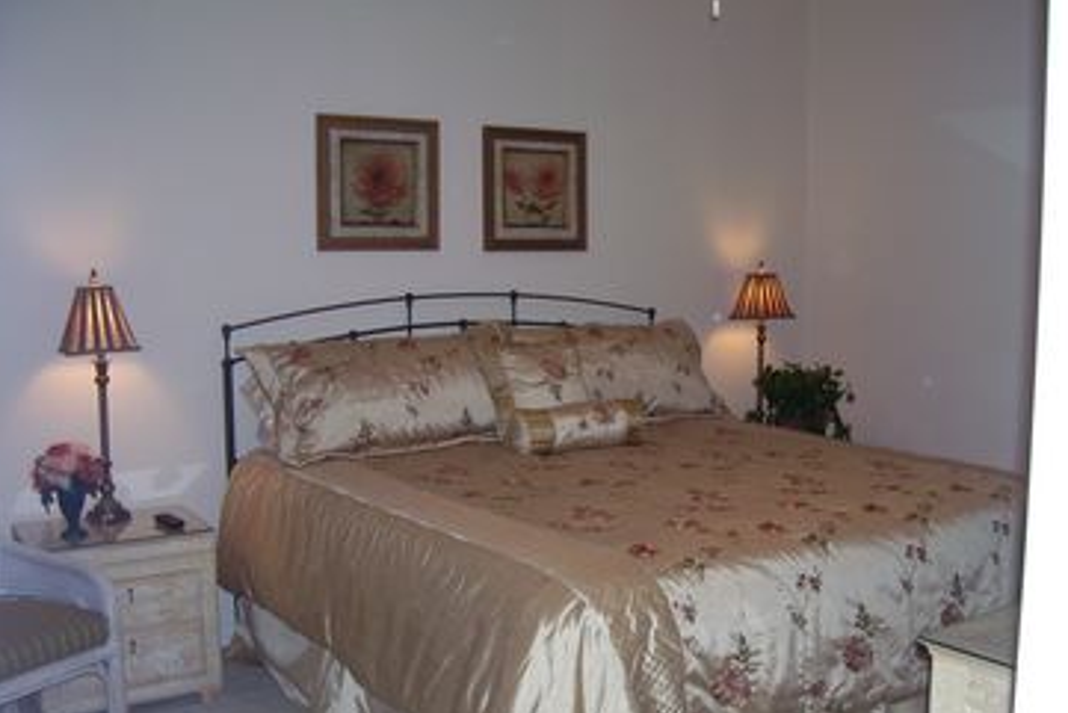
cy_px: 382
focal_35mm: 36
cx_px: 538
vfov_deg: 36.9
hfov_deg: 53.1
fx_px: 1068
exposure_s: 1/60
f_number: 2.7
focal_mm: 5.6
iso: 80
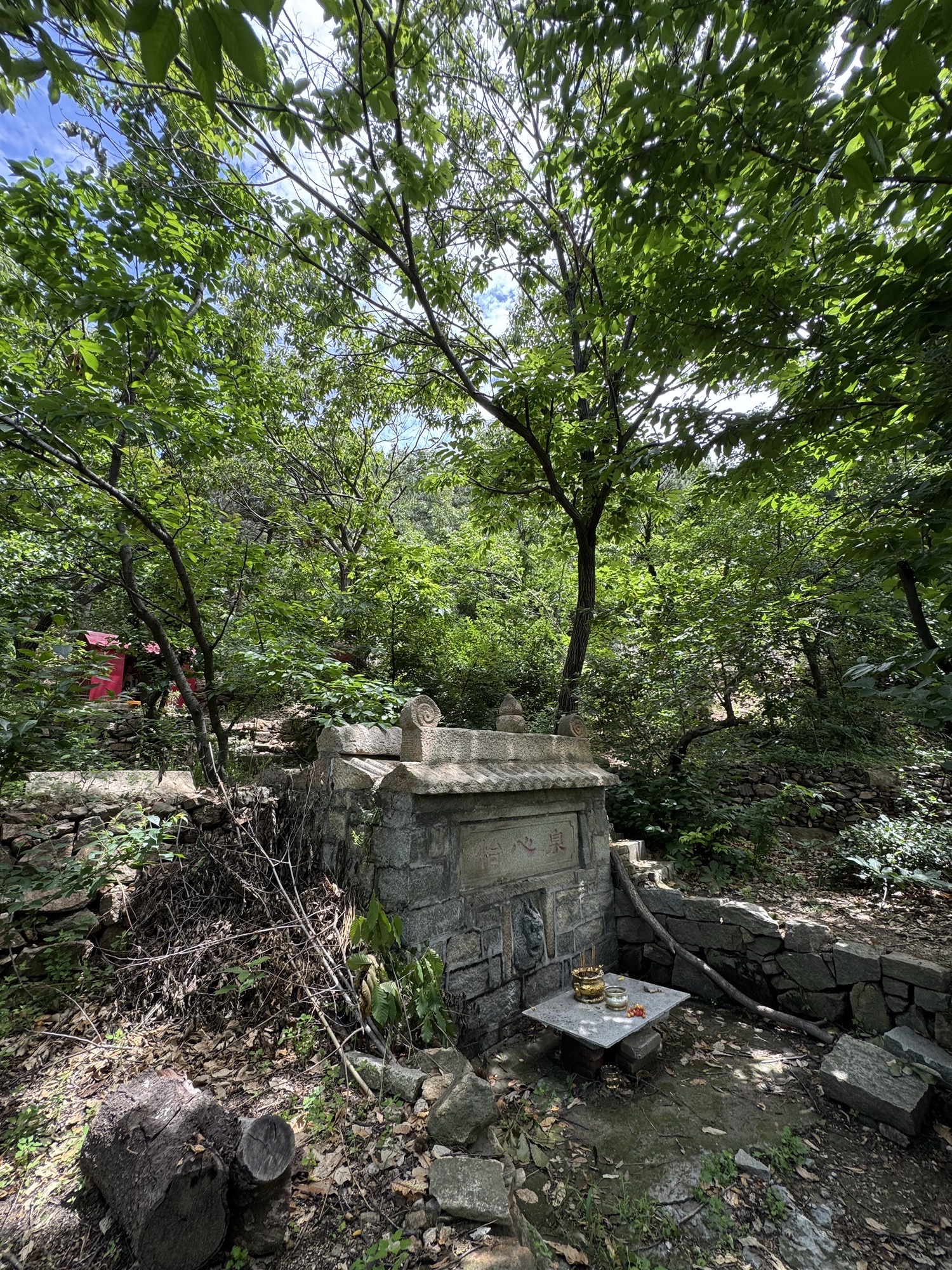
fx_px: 513
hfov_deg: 85.7
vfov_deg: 102.1
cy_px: 635
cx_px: 476
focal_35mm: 14
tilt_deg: +16.2
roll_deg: +0.9
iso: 40
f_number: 2.2
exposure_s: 1/209
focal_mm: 2.22
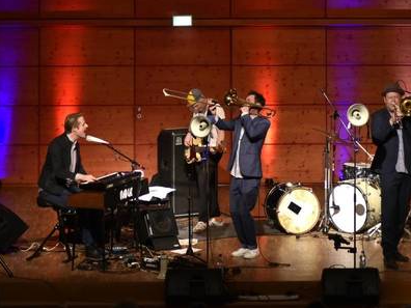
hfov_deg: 12.3
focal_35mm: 160
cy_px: 142
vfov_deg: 9.3
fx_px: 1900
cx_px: 244
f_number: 4.2
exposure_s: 1/100
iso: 2000
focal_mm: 122
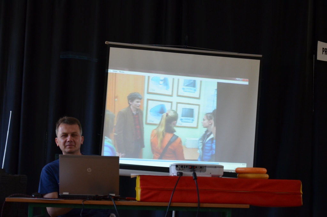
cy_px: 108
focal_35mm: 75
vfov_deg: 18.1
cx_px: 164
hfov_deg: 27.0
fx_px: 680
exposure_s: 1/60
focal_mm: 50
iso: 720
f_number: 5
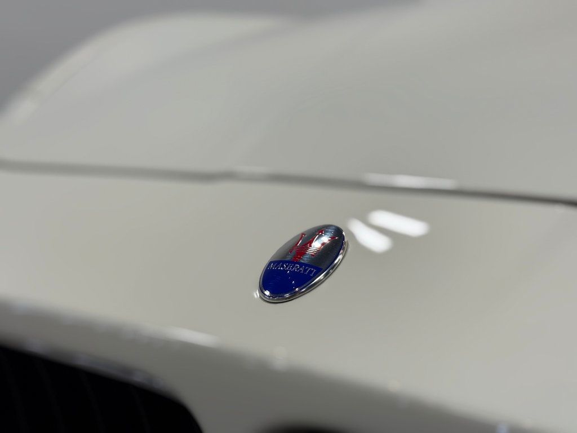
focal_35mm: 48
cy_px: 216
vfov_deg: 30.3
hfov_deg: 39.7
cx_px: 288
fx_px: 800
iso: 80
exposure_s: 1/1133
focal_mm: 6.76
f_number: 1.78
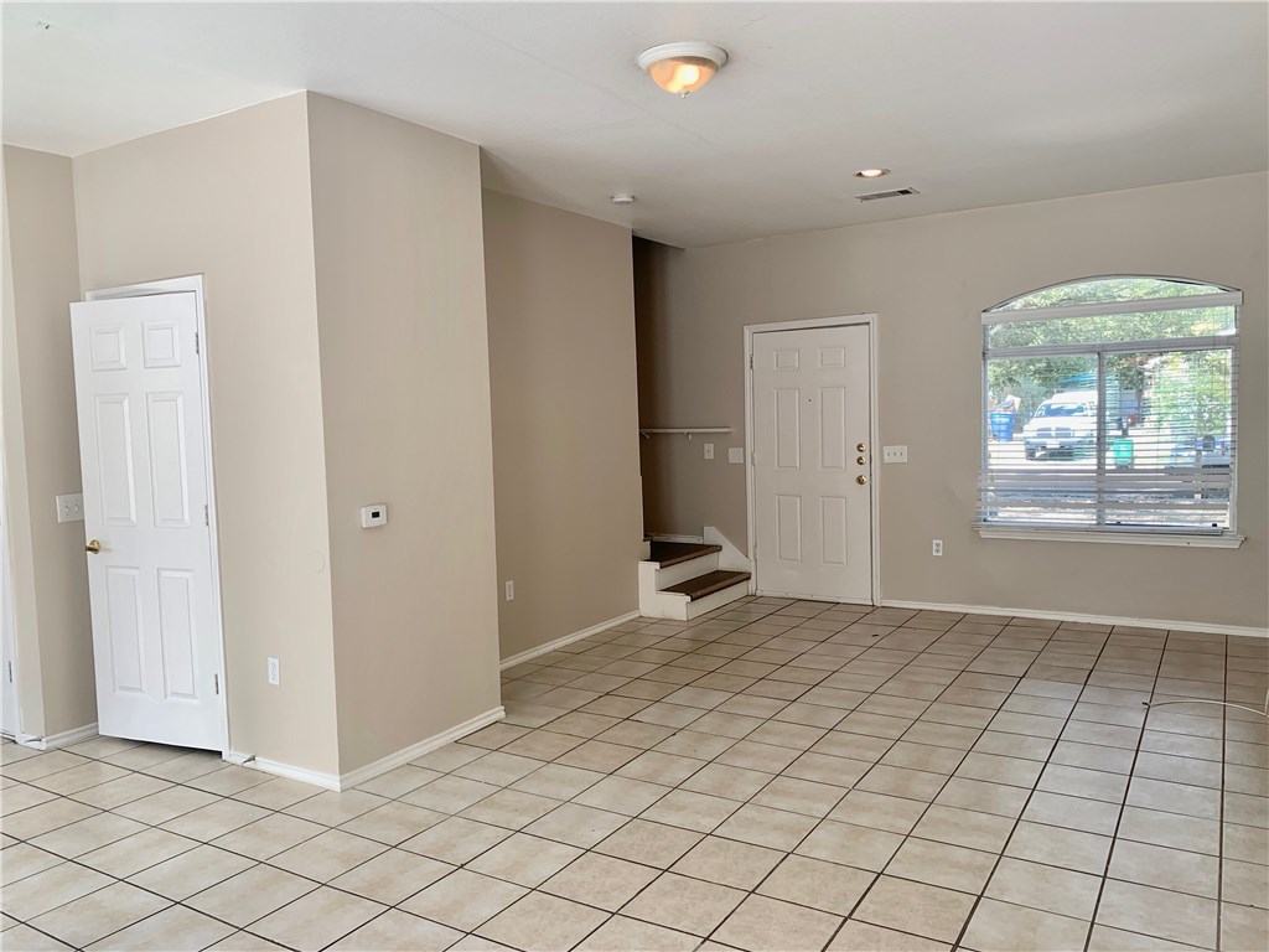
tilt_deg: -4.5
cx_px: 634
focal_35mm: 26
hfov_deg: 67.3
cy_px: 476
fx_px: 953
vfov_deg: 53.1
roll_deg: +1.0
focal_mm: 4.25
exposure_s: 1/130
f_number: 1.8
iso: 25
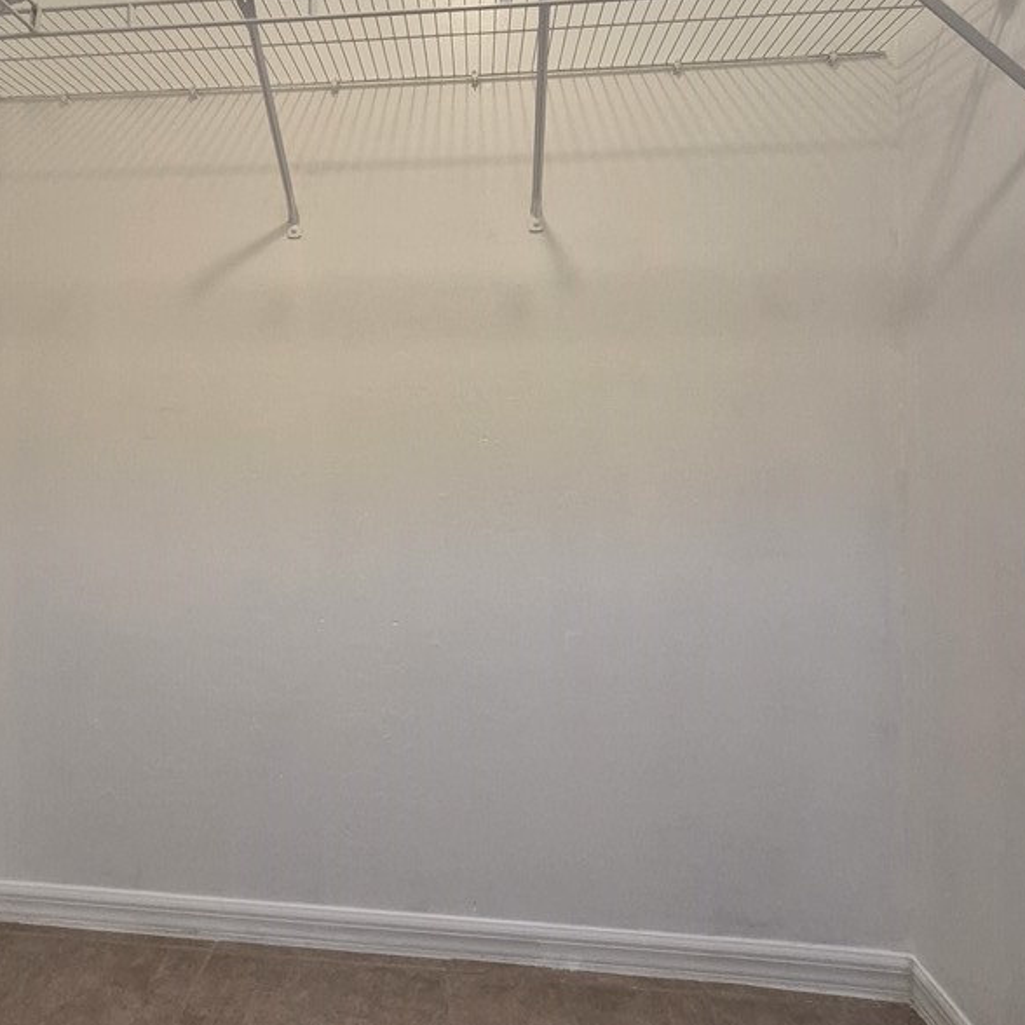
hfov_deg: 73.5
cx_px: 380
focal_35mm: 20
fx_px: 670
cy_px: 382
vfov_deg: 73.5
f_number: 2.2
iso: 400
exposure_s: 1/60
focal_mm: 1.74
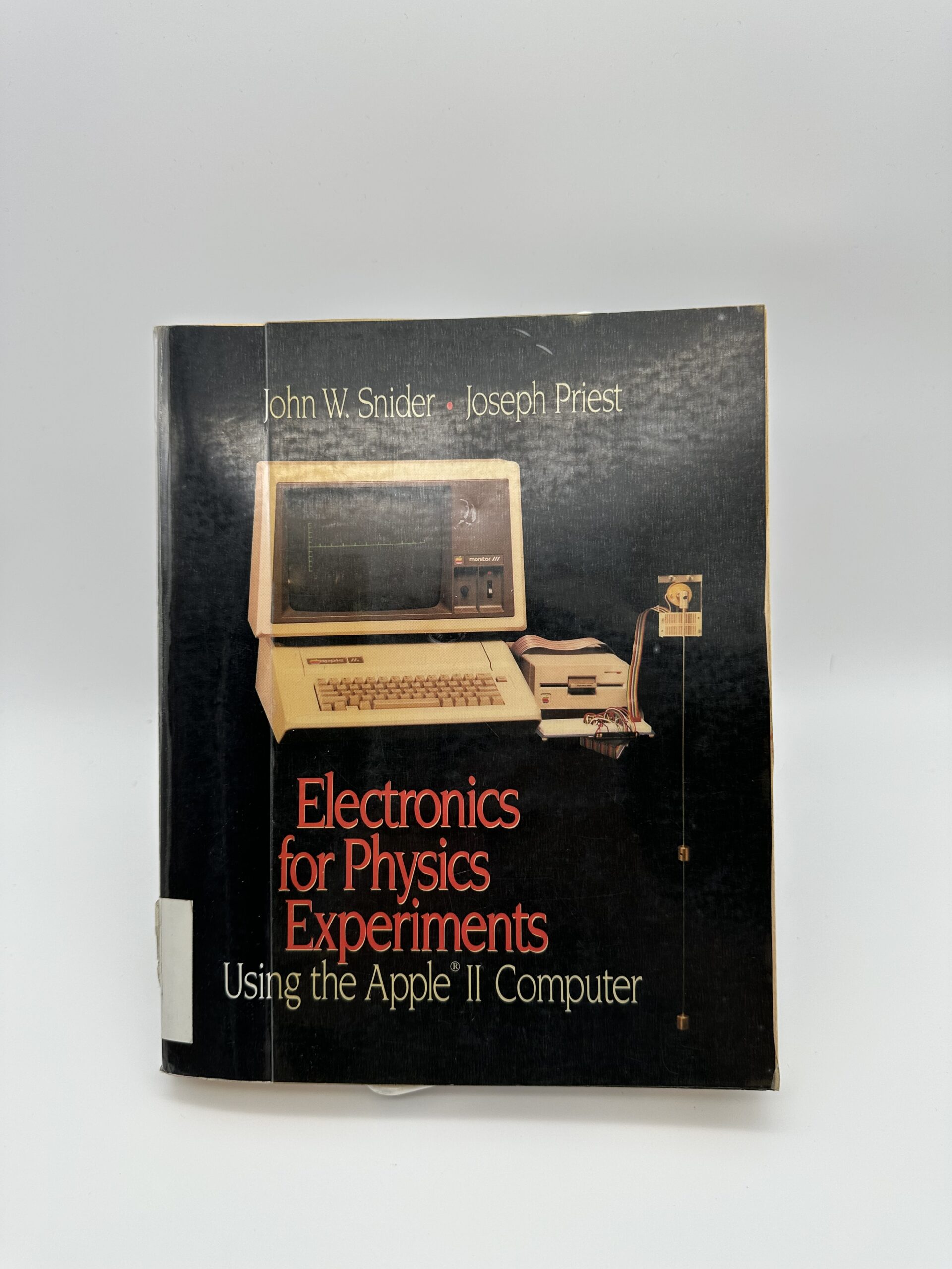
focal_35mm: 24
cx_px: 476
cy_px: 634
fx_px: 880
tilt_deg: -33.1
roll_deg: -0.8
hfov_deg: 56.8
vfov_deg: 71.6
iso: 80
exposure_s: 1/475
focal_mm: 6.86
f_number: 1.78
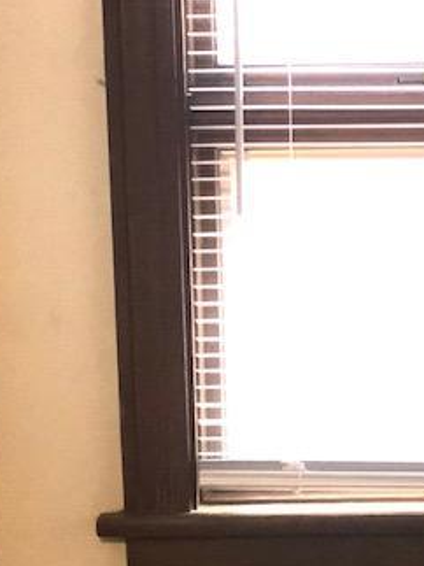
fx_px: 1847
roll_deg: +0.8
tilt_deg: -12.4
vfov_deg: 17.1
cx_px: 338
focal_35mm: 113
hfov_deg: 13.0
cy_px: 545
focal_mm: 6.6
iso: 1250
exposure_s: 1/60
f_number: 2.8
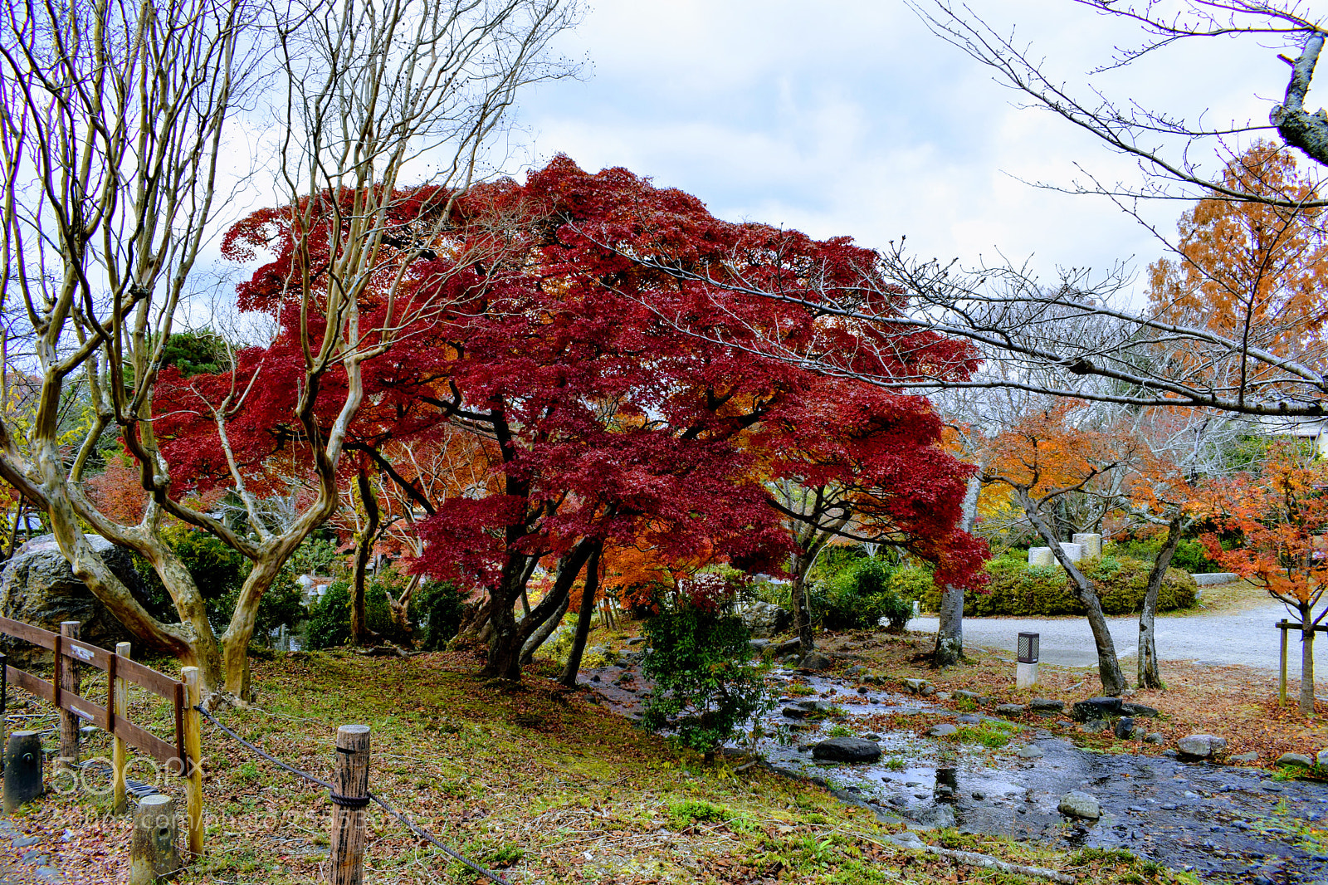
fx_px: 996
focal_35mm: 27
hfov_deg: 67.4
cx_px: 664
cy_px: 442
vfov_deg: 47.9
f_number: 8
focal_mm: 18
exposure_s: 1/250
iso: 250
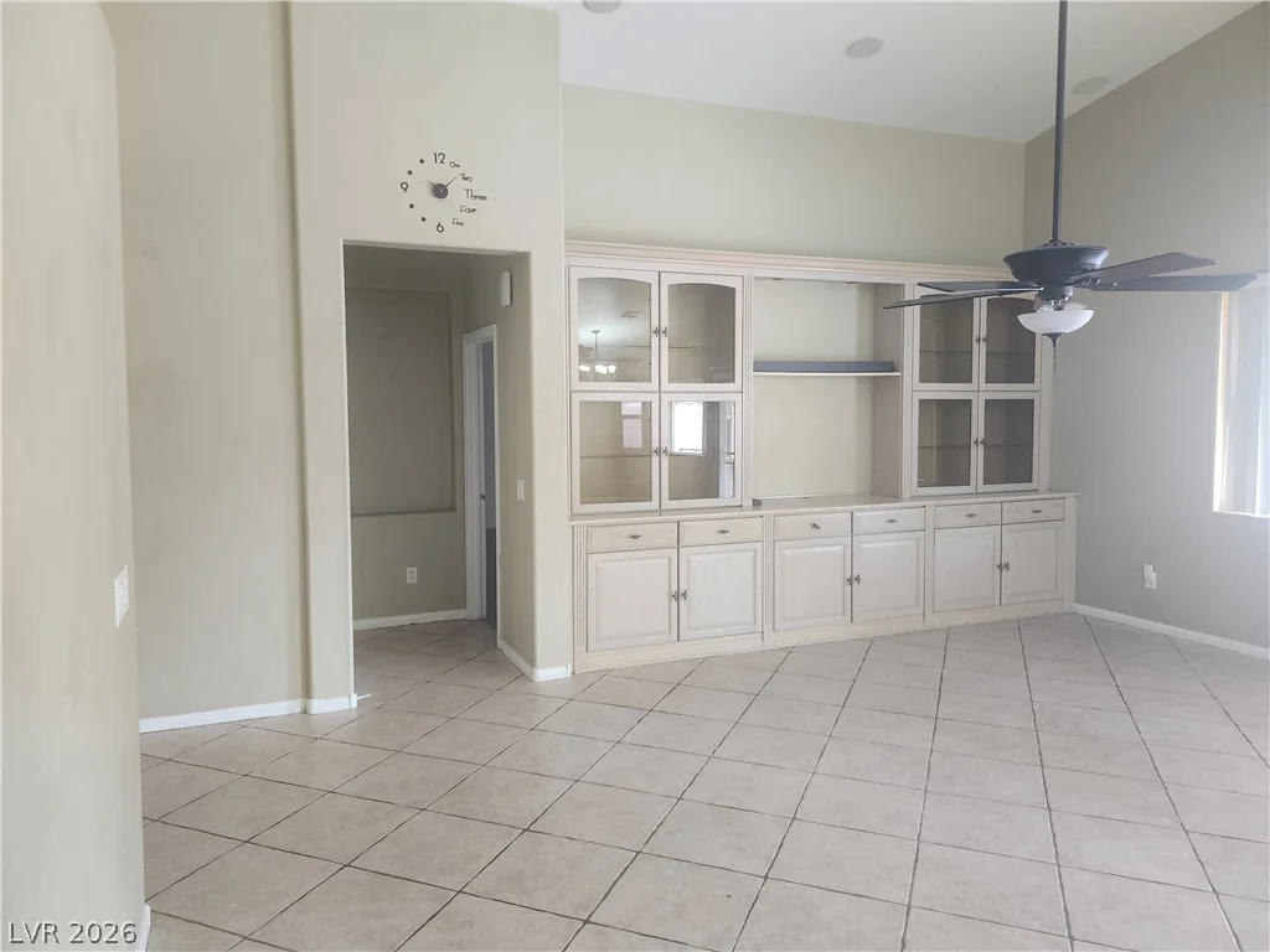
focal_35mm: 23
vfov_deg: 58.9
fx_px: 844
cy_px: 476
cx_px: 635
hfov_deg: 73.9
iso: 640
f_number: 1.8
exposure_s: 1/60
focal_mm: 5.54
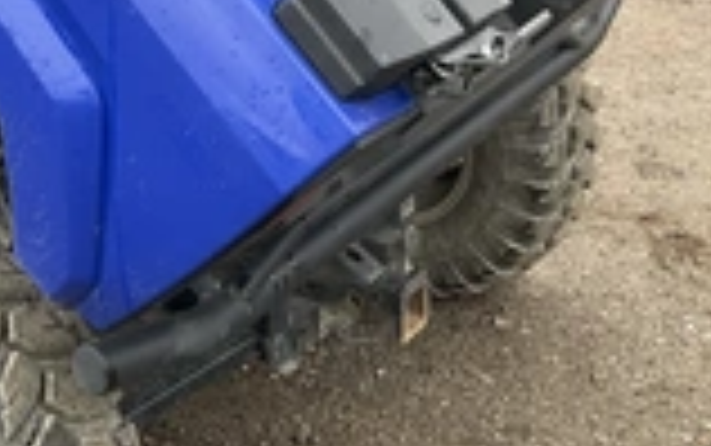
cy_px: -167
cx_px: -40
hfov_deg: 24.9
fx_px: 1512
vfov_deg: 15.7
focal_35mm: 78
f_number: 1.8
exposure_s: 1/137
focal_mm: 3
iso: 32
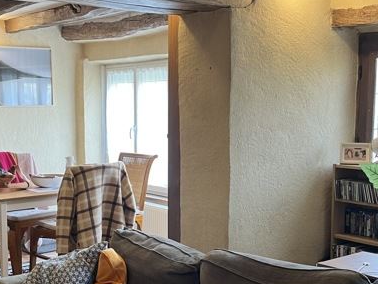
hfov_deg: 34.9
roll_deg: -0.3
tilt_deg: -6.5
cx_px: 162
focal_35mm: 55
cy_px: 176
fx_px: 601
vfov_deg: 26.5
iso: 80
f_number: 1.6
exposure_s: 1/50
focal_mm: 5.1
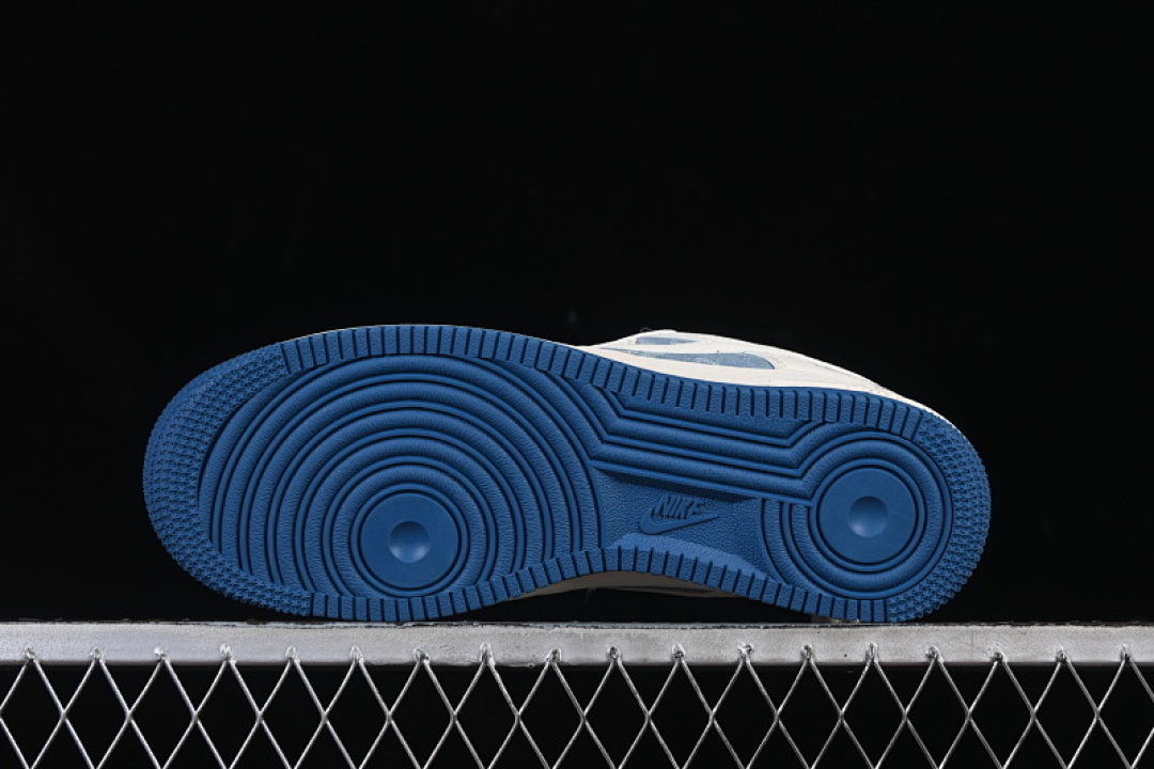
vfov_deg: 18.2
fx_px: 2404
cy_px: 384
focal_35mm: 75
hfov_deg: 27.0
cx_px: 577
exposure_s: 1/80
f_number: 8
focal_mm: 50
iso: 160
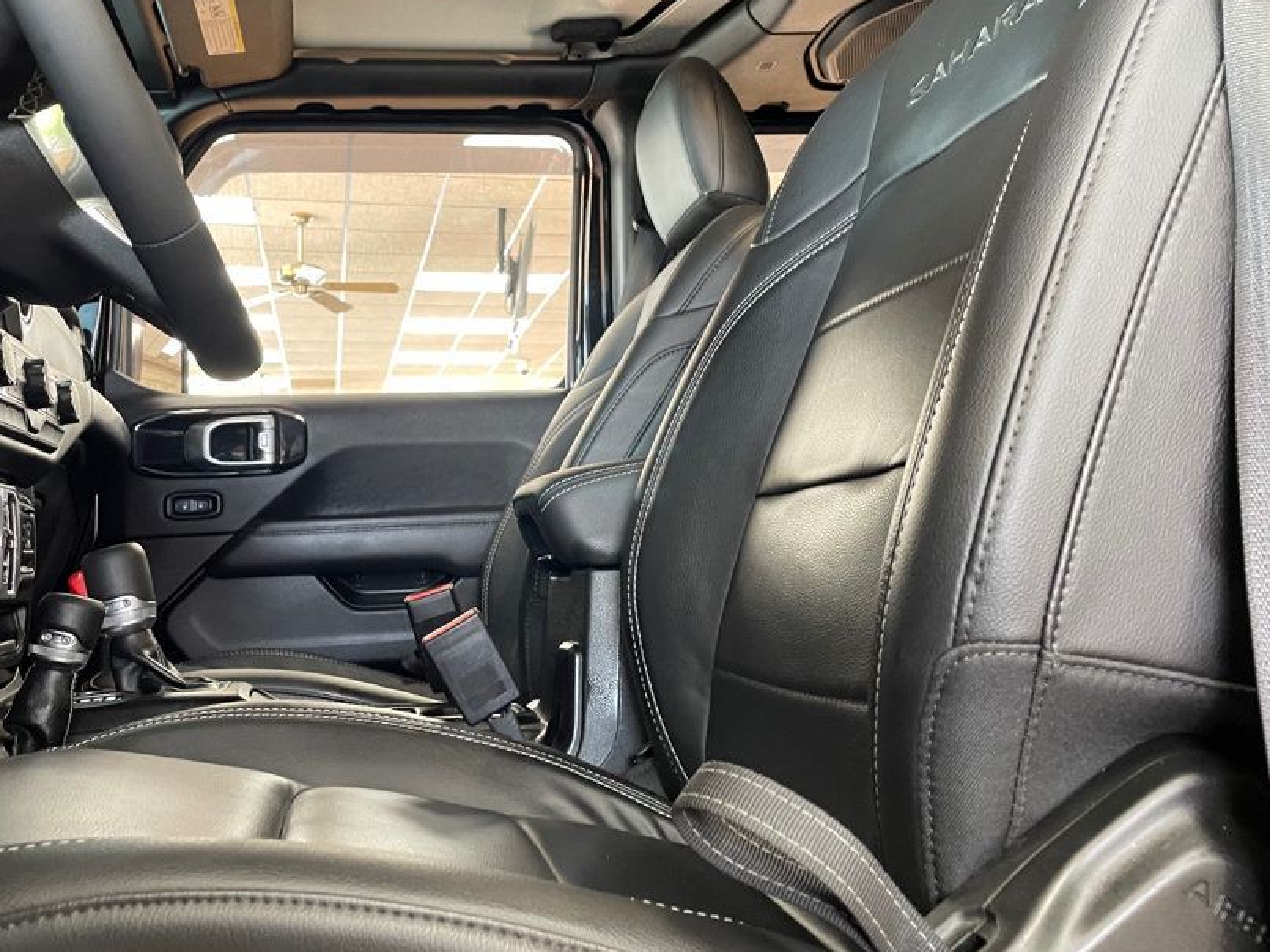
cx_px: 529
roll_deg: +2.3
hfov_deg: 55.1
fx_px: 1211
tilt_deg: +10.4
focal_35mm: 33
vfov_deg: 42.8
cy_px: 387
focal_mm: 4.2
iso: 200
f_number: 1.6
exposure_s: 1/60
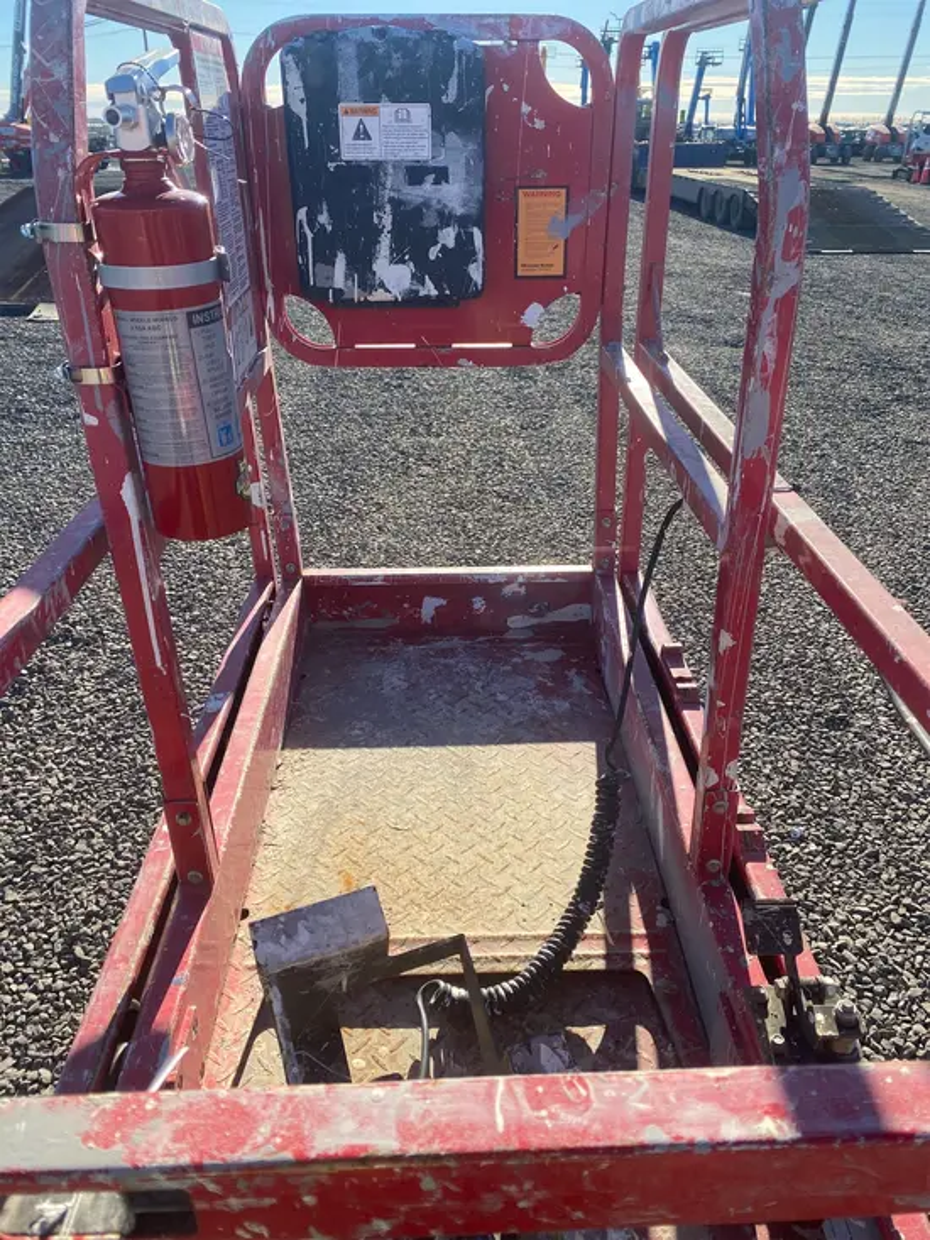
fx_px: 931
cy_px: 620
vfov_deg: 67.3
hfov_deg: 53.1
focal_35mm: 26
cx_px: 465
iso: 32
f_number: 1.8
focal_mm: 4.25
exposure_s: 1/1170
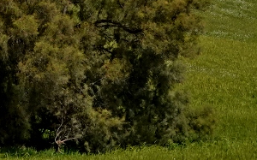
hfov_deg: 6.0
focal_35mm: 343
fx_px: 2401
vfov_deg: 3.8
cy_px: -68
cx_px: -158
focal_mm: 23.09
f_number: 8
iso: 400
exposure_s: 1/640
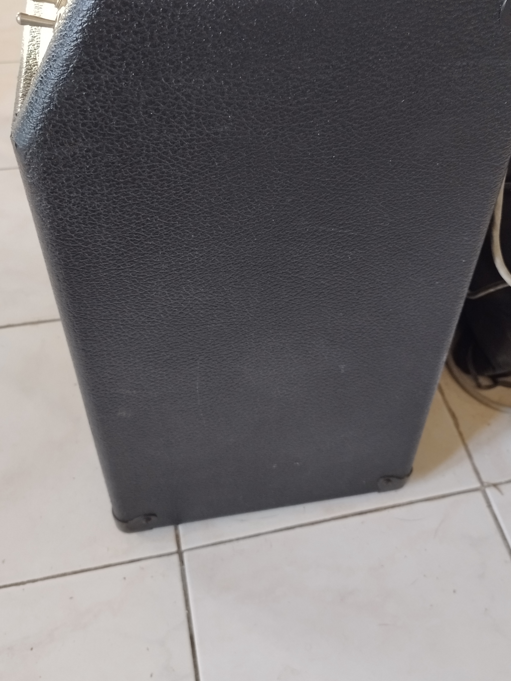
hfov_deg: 40.4
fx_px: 689
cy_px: 282
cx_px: 315
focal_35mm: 35
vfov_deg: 52.4
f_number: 1.89
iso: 230
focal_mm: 5.89
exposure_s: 1/33.3
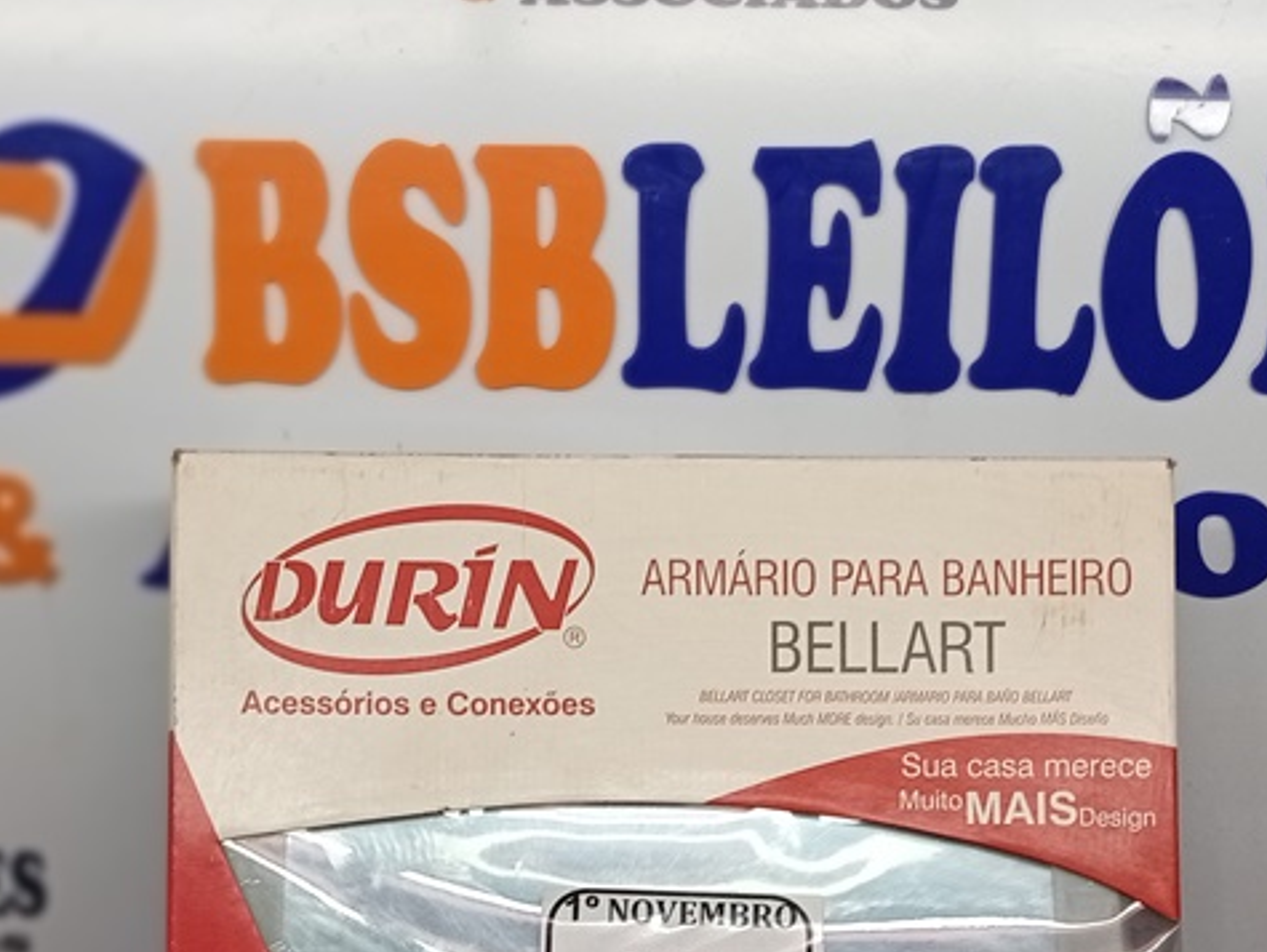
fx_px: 2125
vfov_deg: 24.1
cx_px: 589
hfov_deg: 33.2
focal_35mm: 58
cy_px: 960
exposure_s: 1/40
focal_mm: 3.98
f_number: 1.8
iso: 176
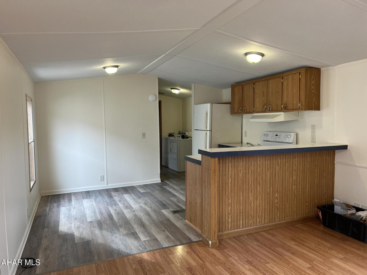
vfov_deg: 53.1
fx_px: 276
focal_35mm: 26
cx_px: 184
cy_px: 138
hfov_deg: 67.3
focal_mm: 5.7
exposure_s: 1/120
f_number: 1.5
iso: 80
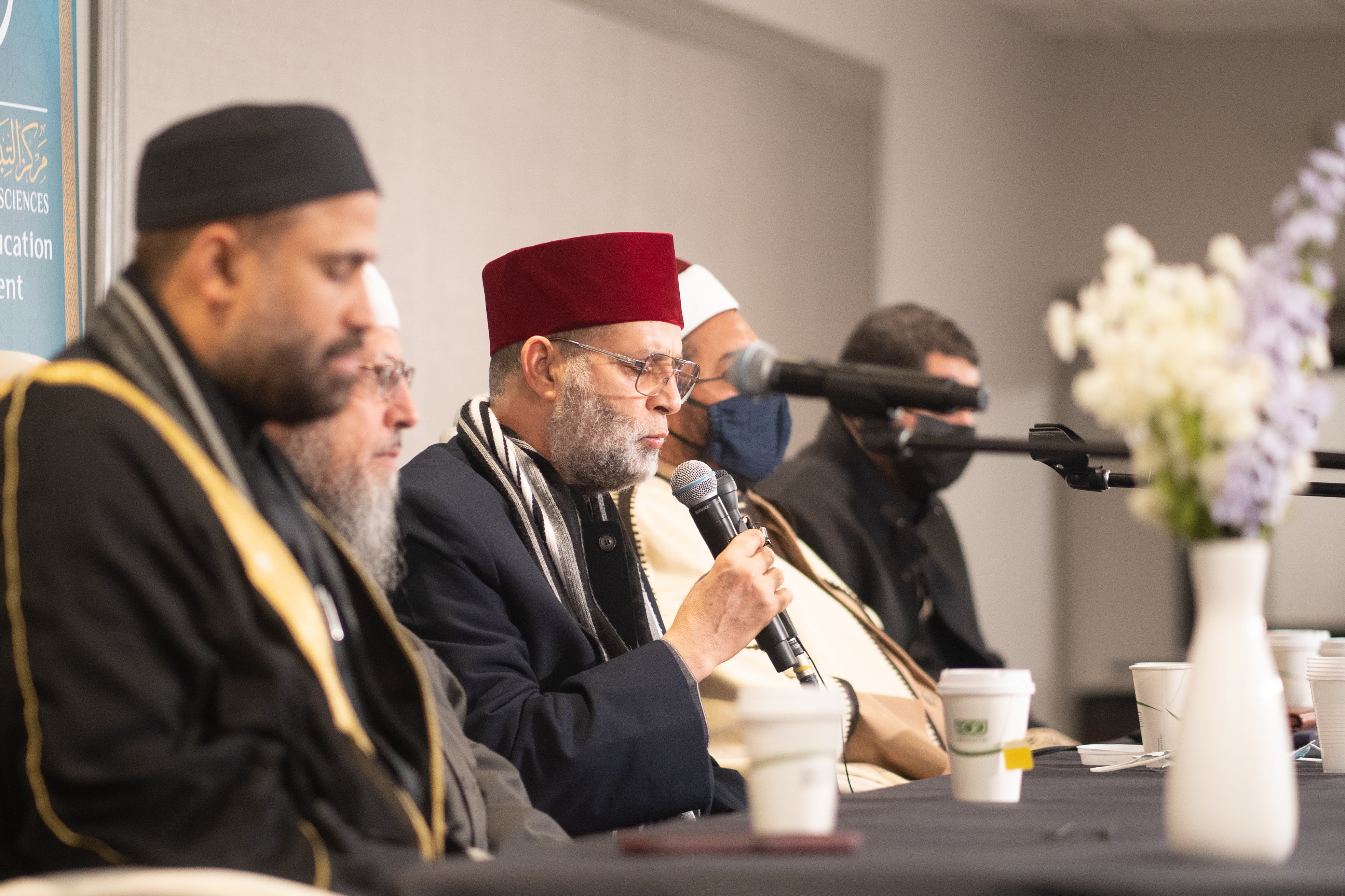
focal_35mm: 127
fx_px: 4744
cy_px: 448
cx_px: 672
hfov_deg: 16.1
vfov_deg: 10.8
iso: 1600
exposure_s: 1/250
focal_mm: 85
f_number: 1.8
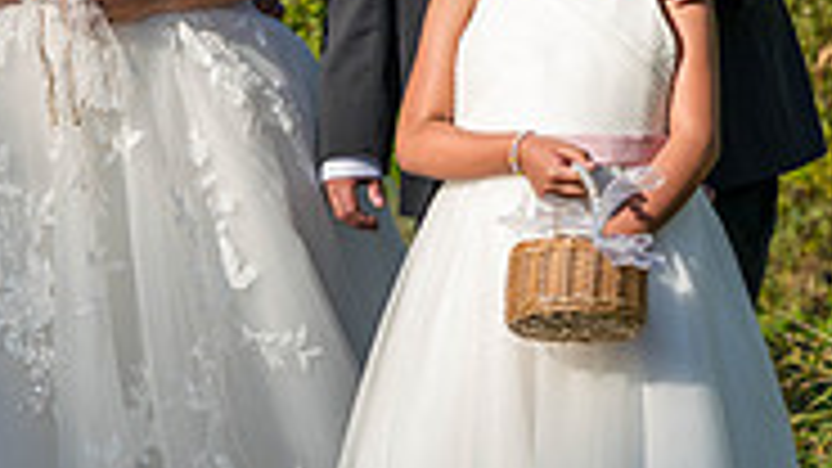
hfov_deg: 8.7
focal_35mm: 245
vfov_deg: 5.0
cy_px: 242
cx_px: -124
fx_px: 5404
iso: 250
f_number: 5.6
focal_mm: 70
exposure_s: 1/800
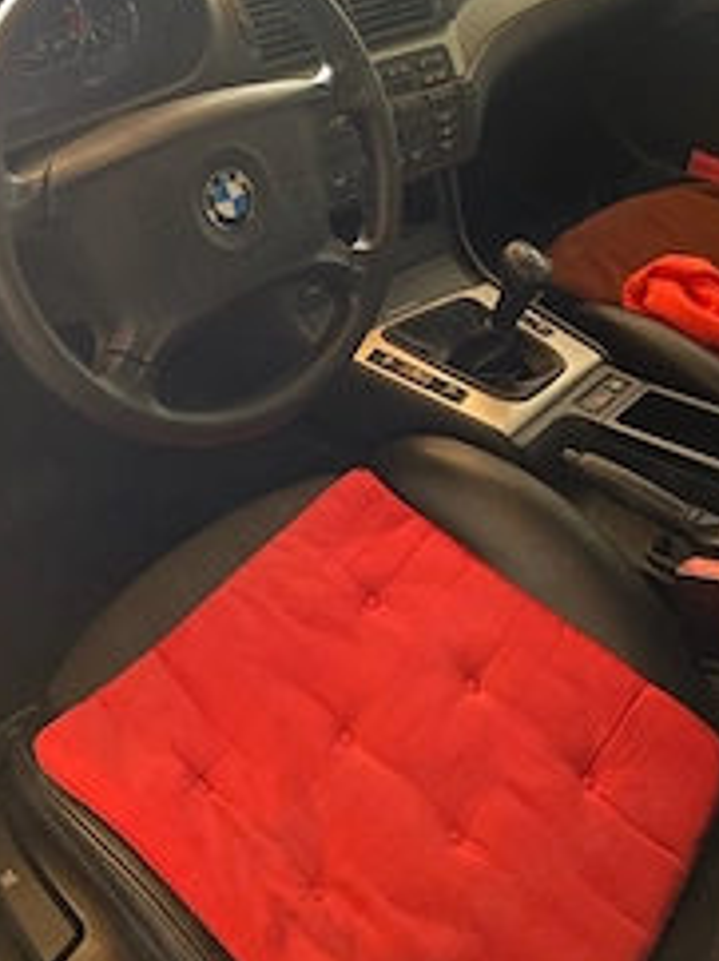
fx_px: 1193
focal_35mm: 43
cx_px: 322
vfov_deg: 43.1
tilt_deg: -32.2
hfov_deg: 33.5
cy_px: 298
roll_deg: -3.4
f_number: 1.8
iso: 1600
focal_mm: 4.25
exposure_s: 1/15
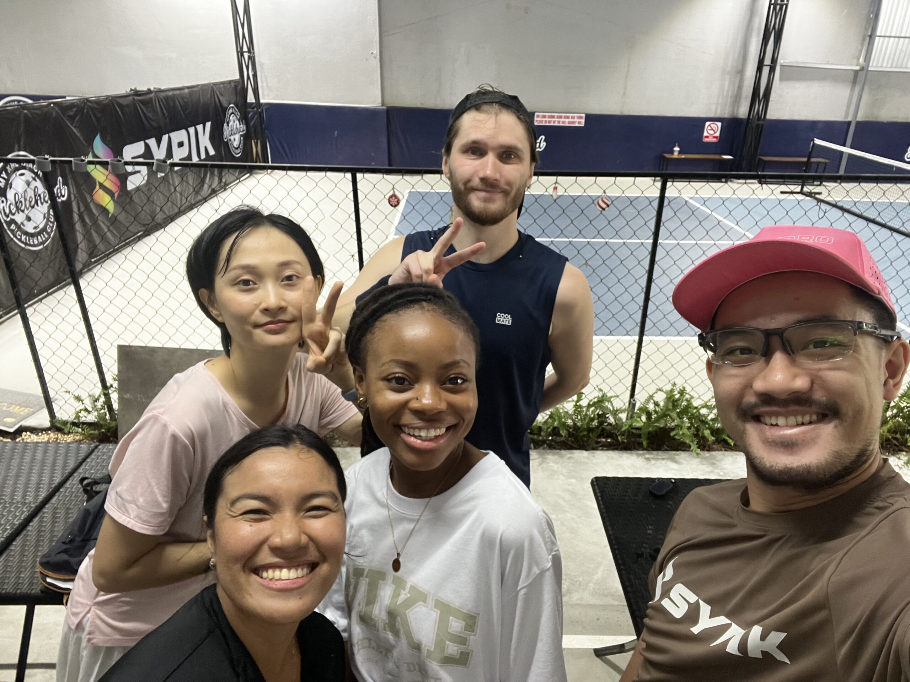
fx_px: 605
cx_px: 455
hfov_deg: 73.9
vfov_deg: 58.9
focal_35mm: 23
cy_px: 341
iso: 250
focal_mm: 2.71
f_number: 2.2
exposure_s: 1/33
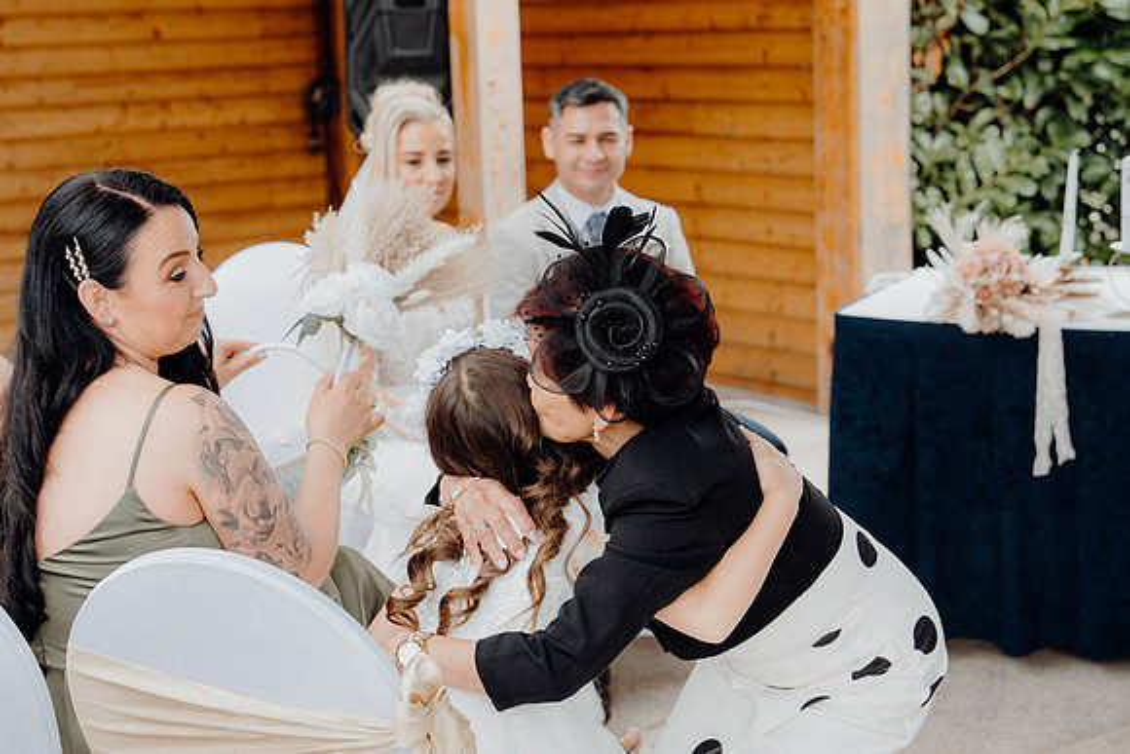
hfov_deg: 28.8
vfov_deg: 19.5
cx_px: 565
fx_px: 2198
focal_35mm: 70
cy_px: 377
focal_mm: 47
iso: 125
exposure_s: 1/200
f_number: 3.5
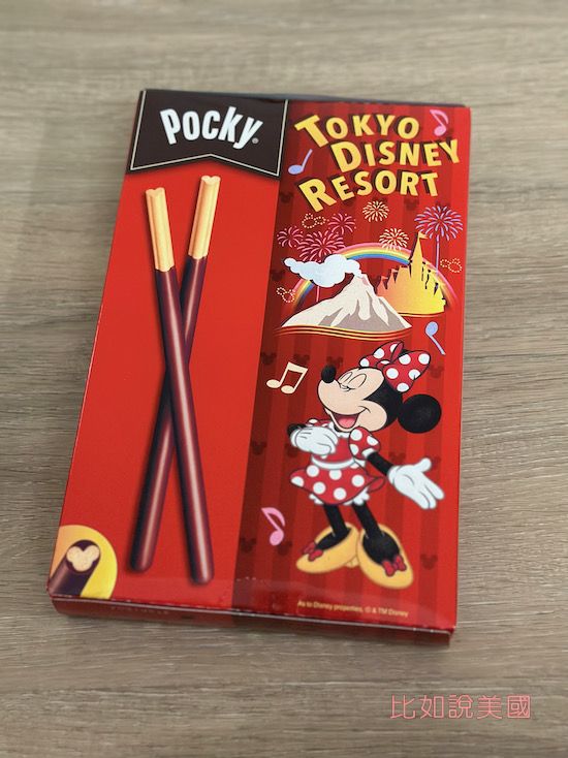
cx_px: 284
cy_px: 379
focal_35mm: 48
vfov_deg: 39.7
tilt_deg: -64.7
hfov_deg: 30.2
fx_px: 1051
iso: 640
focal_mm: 6.86
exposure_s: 1/40
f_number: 1.78
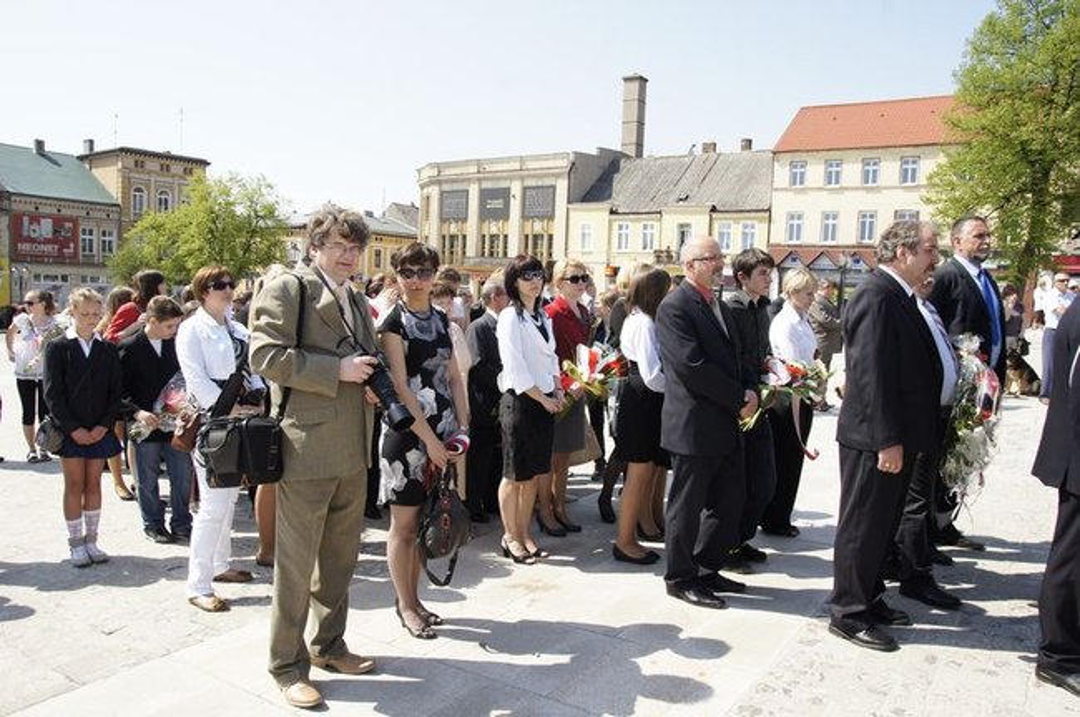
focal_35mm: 26
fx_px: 764
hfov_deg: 70.5
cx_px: 540
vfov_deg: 50.3
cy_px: 358
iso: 100
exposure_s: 1/80
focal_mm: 17
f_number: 9
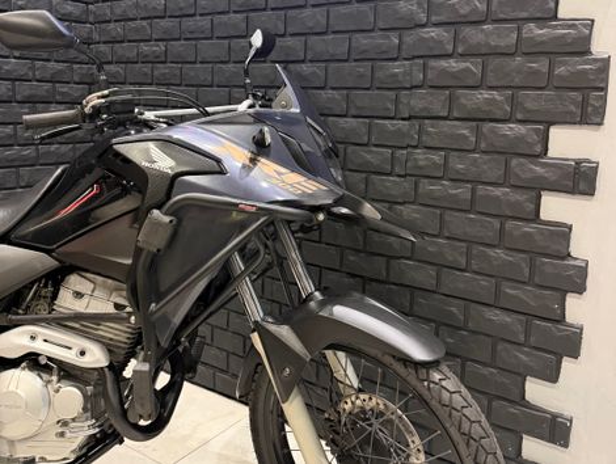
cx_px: 308
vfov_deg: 56.9
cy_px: 232
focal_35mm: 24
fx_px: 428
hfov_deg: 71.5
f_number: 1.78
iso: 500
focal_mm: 6.76
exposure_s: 1/60
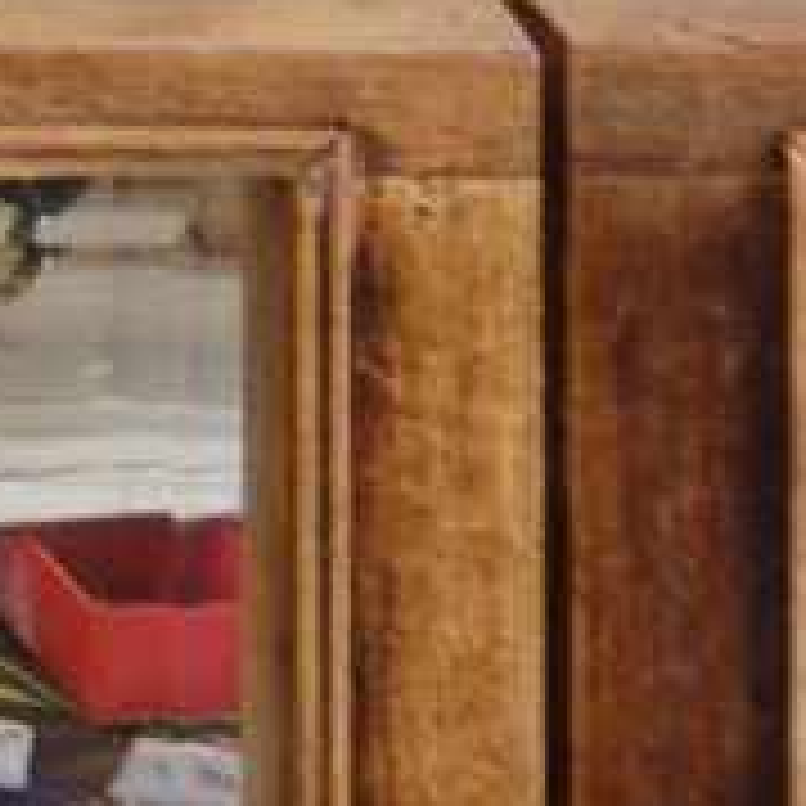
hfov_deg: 7.3
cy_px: -1621
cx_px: -1220
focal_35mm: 223
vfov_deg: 7.0
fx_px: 5874
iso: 1000
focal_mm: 10.49
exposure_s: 1/50
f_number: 2.8
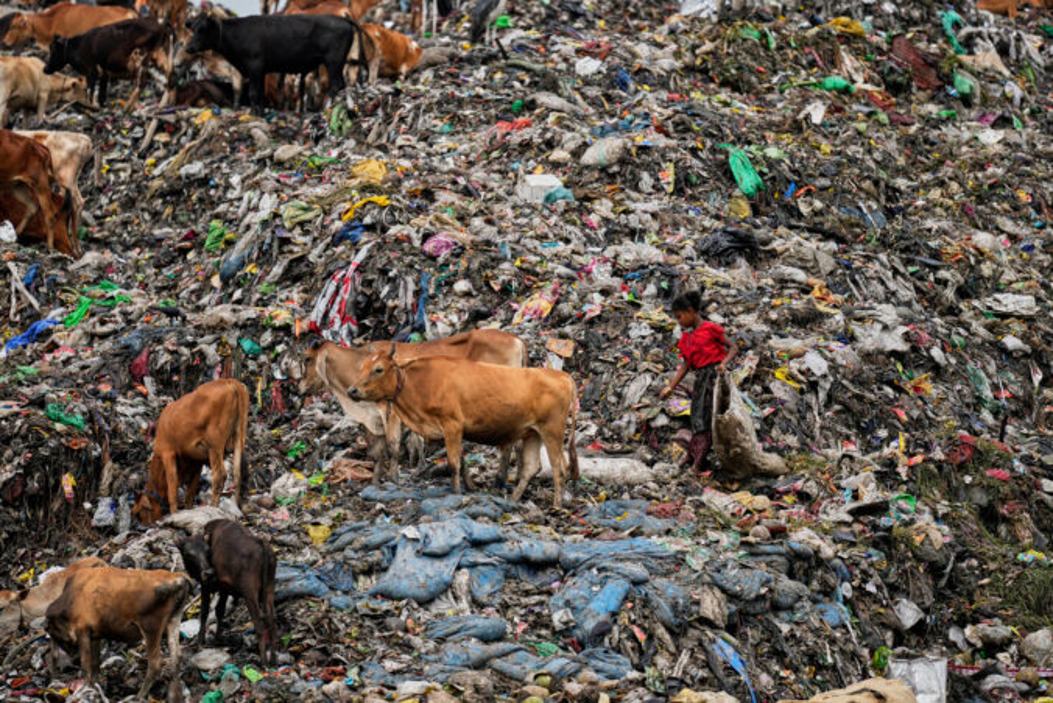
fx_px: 5851
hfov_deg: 10.3
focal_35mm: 200
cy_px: 352
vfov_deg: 6.9
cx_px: 526
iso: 320
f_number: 2.8
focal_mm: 200
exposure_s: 1/5000
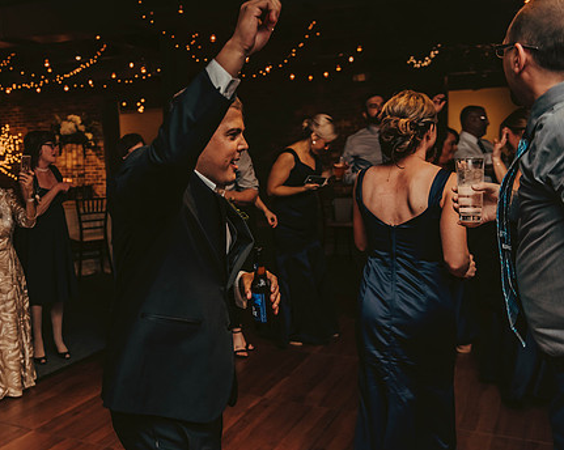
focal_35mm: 43
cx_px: 200
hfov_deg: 42.5
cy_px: 220
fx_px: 717
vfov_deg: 34.8
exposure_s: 1/200
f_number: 3.2
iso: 2000
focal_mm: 34
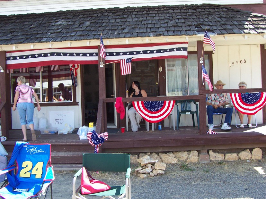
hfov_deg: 50.1
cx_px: 133
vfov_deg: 38.7
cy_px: 100
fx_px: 284
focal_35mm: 37
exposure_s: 1/250
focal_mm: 5.6
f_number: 2.8
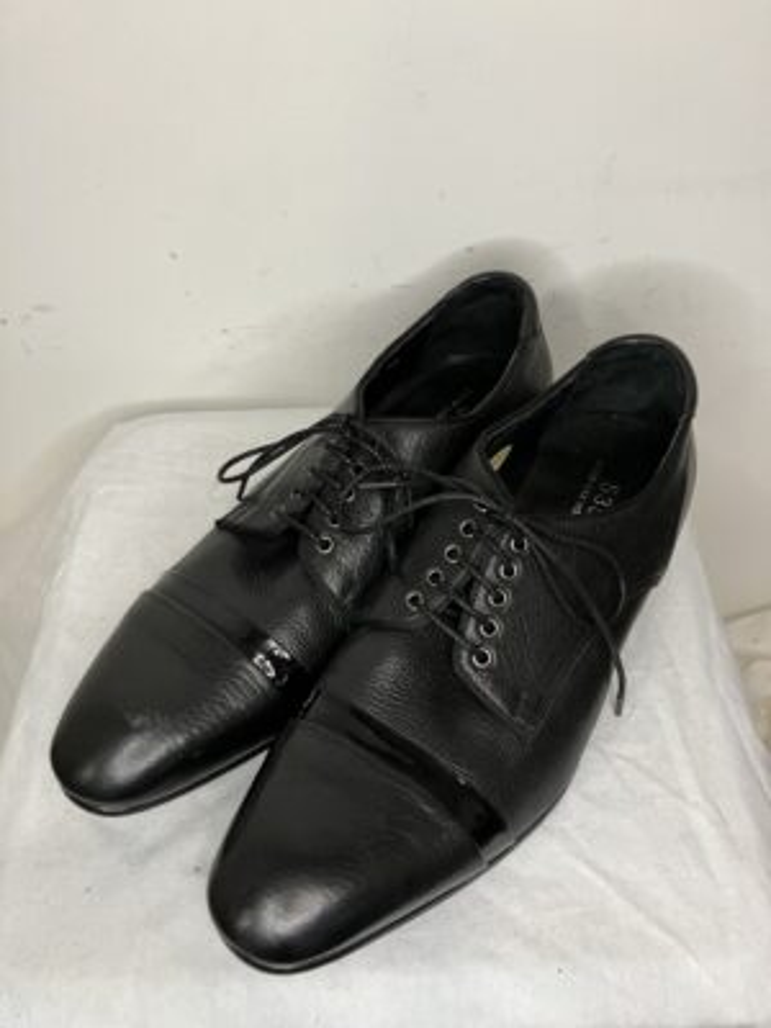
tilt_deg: -47.7
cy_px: 514
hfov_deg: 49.7
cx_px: 386
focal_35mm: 28
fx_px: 832
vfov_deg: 63.4
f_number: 1.8
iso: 100
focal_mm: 3.99
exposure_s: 1/50
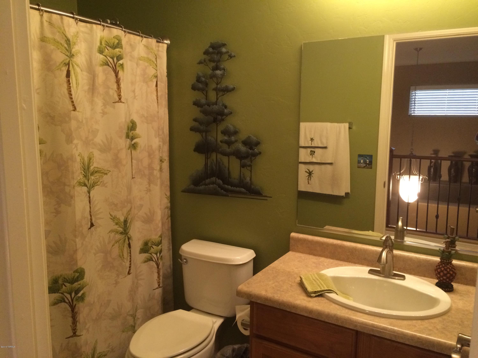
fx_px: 400
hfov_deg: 61.7
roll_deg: +0.9
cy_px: 179
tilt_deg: -9.2
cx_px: 239
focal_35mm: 29
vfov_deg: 48.2
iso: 250
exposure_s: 1/30
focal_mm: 4.15
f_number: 2.2
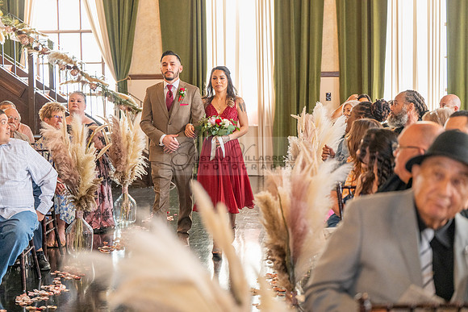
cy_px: 156
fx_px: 910
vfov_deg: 19.5
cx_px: 234
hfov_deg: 28.8
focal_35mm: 70
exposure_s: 1/200
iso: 1600
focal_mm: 70
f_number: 2.8
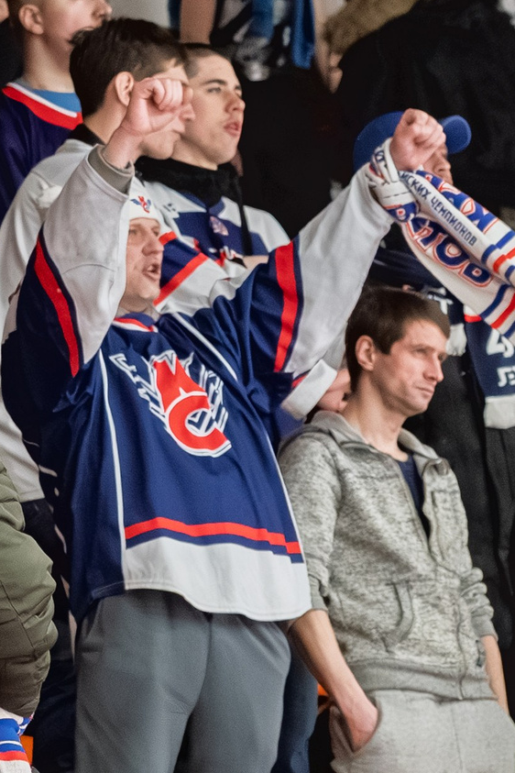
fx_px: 12788
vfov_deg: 3.5
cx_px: -33
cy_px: 229
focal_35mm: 596
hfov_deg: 2.3
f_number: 5.6
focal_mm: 122
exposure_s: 1/400
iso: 2500
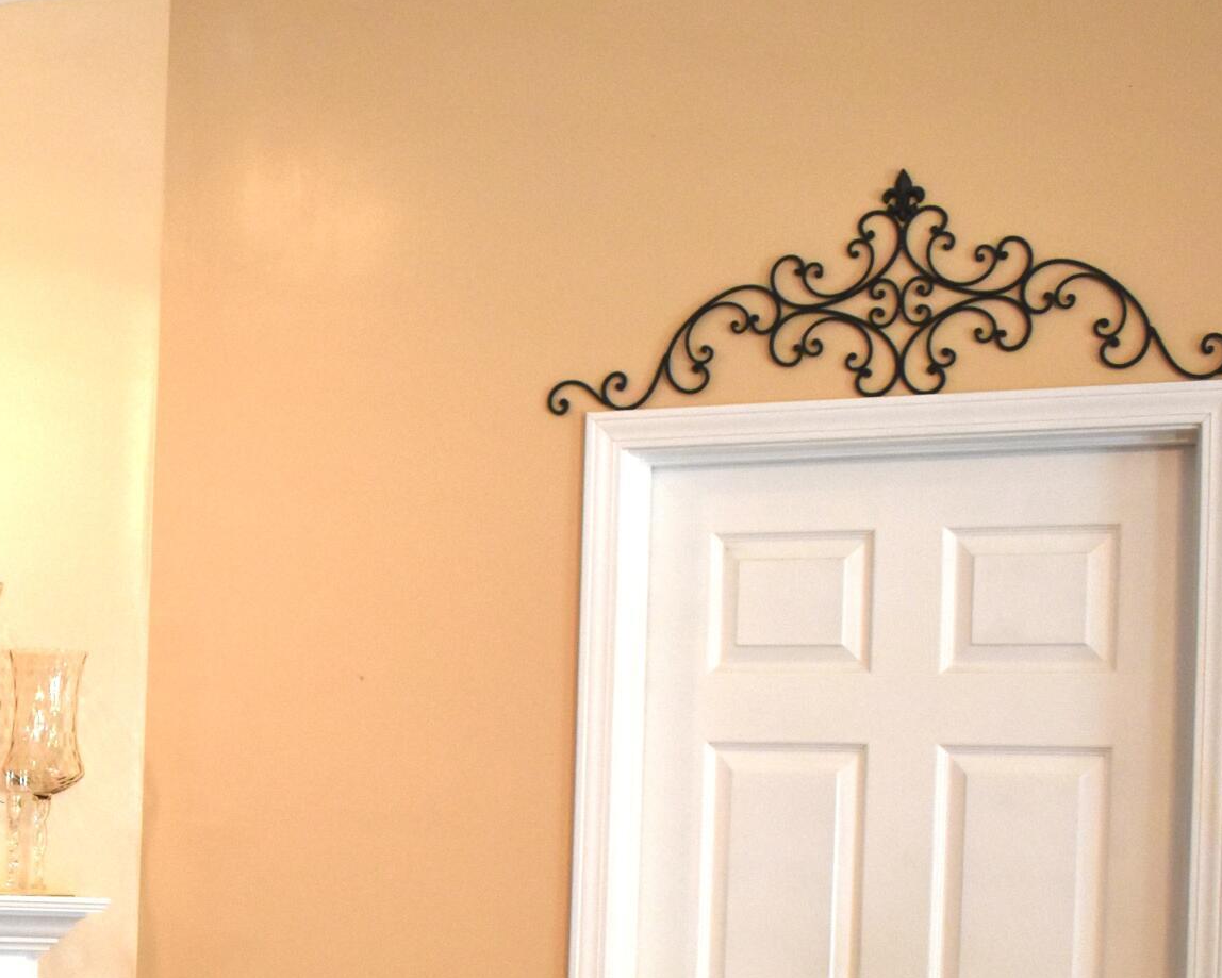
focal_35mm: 77
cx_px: -21
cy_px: 889
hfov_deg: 23.6
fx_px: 2794
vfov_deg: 19.5
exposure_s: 1/160
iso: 800
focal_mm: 21
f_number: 3.8
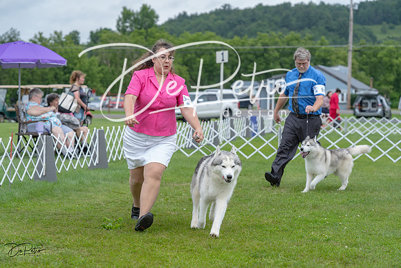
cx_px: 200
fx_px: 1058
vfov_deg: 14.4
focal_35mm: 95
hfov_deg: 21.5
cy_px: 134
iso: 400
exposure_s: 1/1000
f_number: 4.5
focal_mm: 95
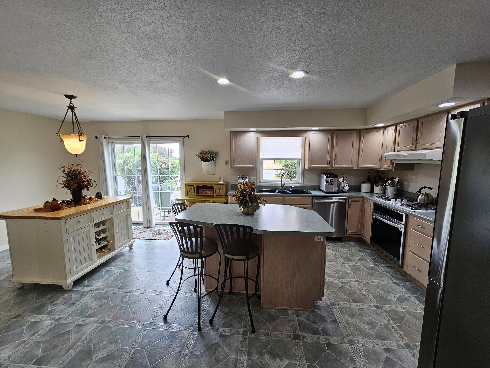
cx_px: 245
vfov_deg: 89.9
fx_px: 184
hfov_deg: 106.2
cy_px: 184
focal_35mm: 13
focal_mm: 2.2
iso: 50
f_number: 2.2
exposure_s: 1/60
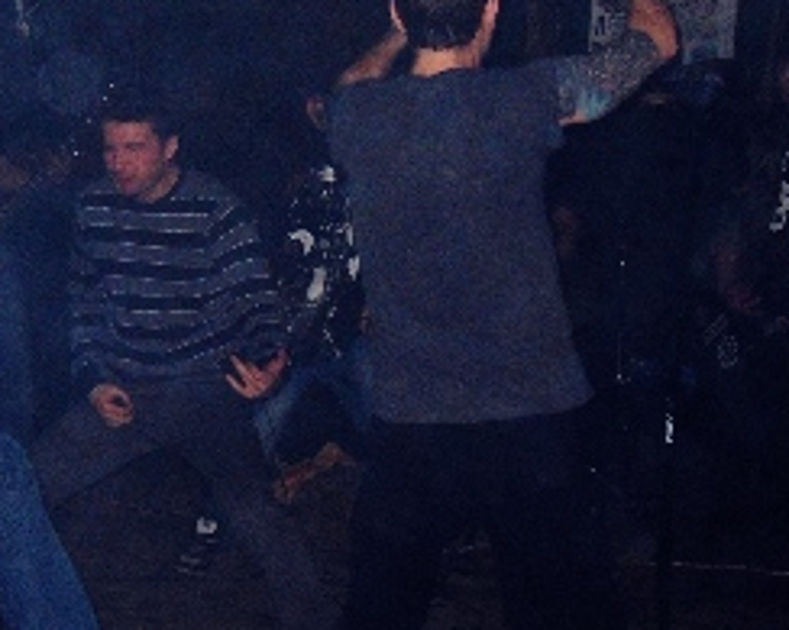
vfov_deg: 21.8
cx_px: 191
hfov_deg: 26.8
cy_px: 302
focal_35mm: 70
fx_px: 1634
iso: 480
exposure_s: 1/45
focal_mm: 6.3
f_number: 3.5
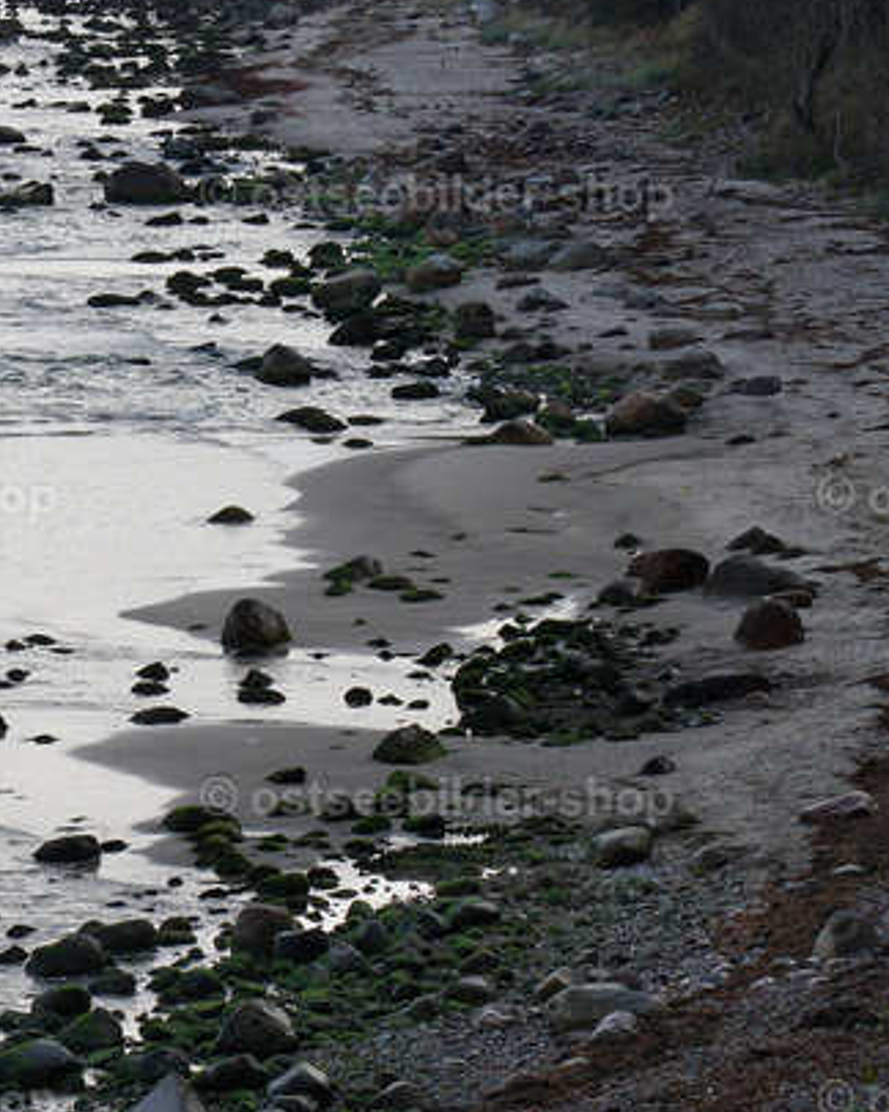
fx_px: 8189
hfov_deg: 6.2
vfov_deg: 7.8
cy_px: 435
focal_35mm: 249
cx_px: -329
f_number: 11
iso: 200
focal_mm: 70
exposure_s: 1/125
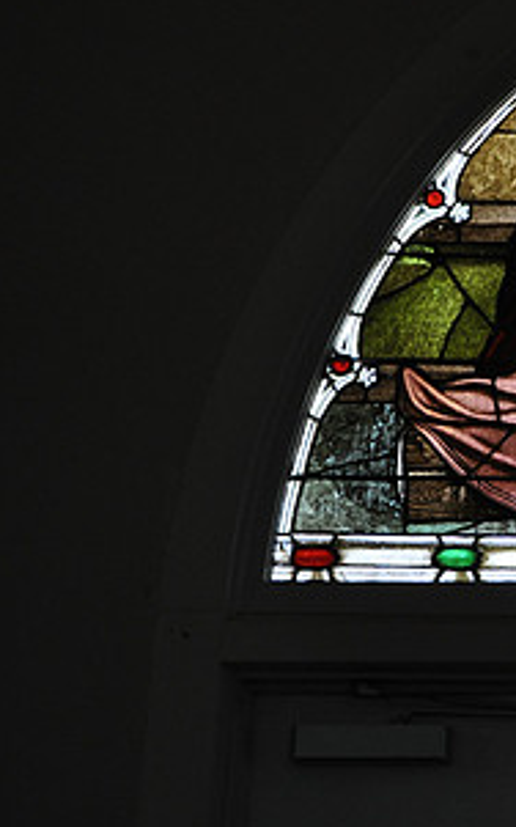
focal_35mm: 94
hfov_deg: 13.3
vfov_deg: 22.1
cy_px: 359
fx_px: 2116
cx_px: 703
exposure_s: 1/40
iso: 800
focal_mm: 32
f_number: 4.2
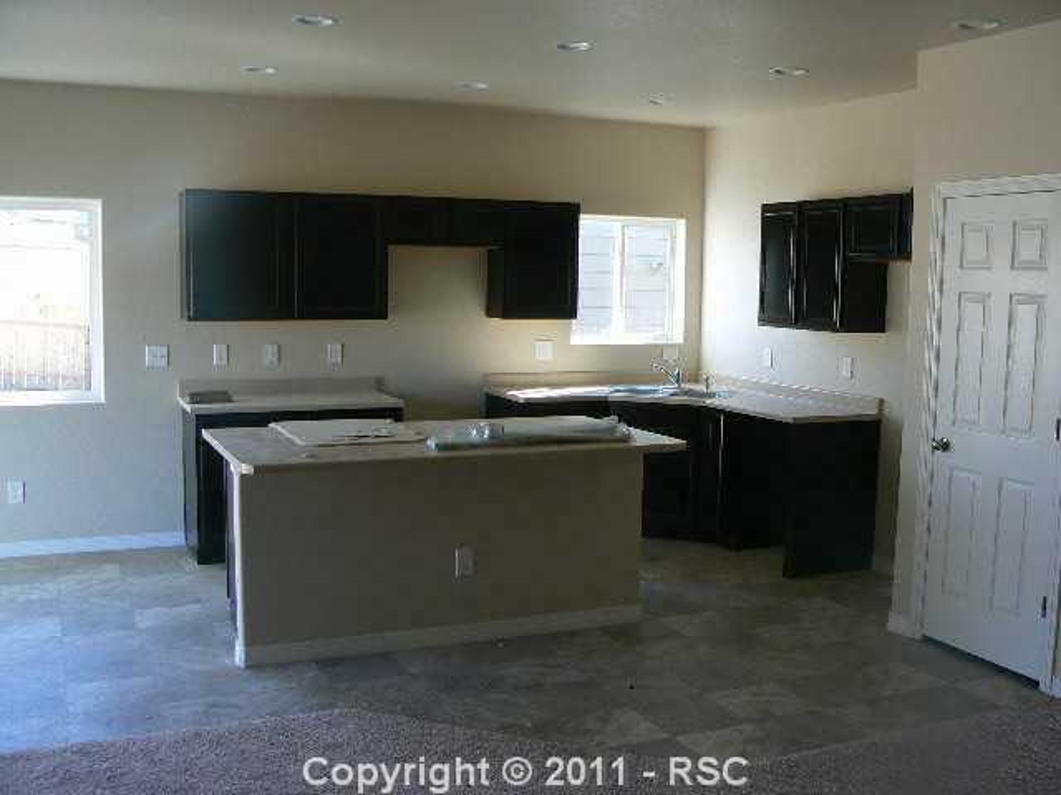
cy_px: 398
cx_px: 530
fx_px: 1103
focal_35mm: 36
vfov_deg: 39.7
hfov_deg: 51.4
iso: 80
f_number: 2.8
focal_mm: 6
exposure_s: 1/50
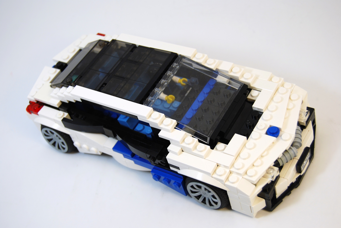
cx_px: 170
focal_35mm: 60
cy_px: 114
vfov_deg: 22.7
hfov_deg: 33.4
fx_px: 569
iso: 125
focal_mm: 40
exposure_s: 1/125
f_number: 5.6
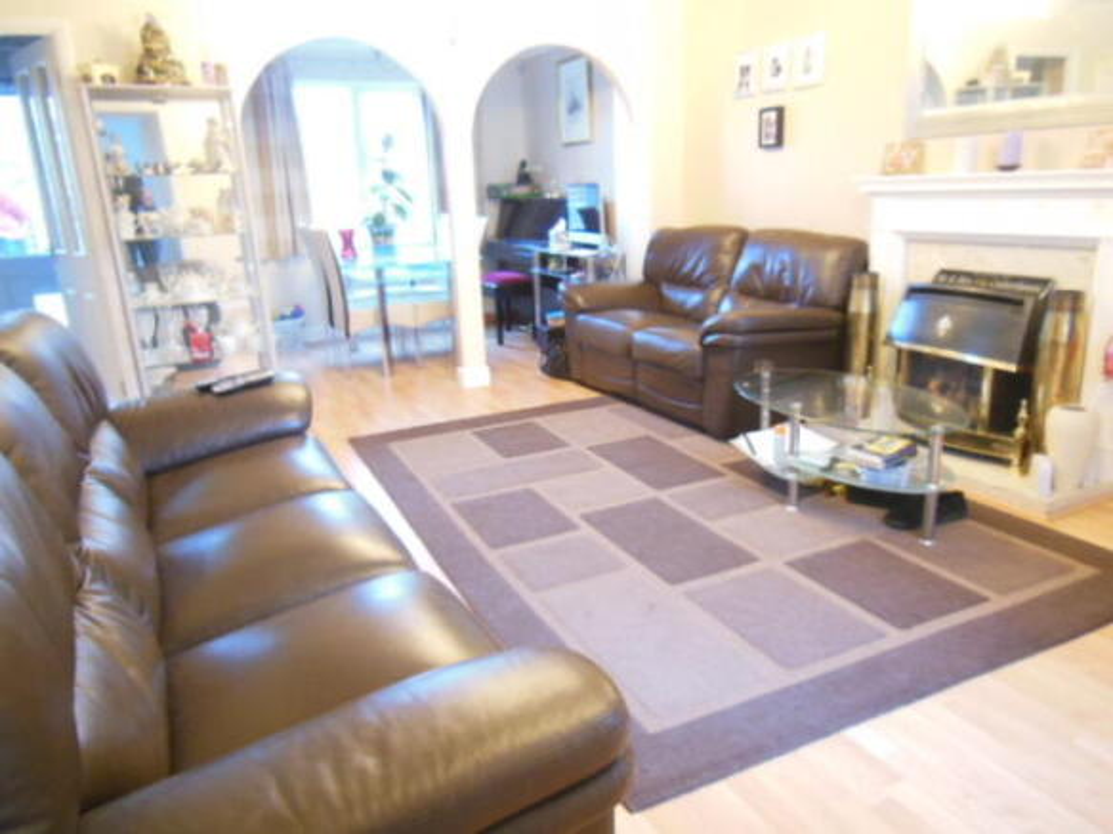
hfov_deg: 69.4
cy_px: 417
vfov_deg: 54.9
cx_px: 556
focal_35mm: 25
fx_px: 804
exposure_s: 1/5
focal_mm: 4.5
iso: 800
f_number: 3.5
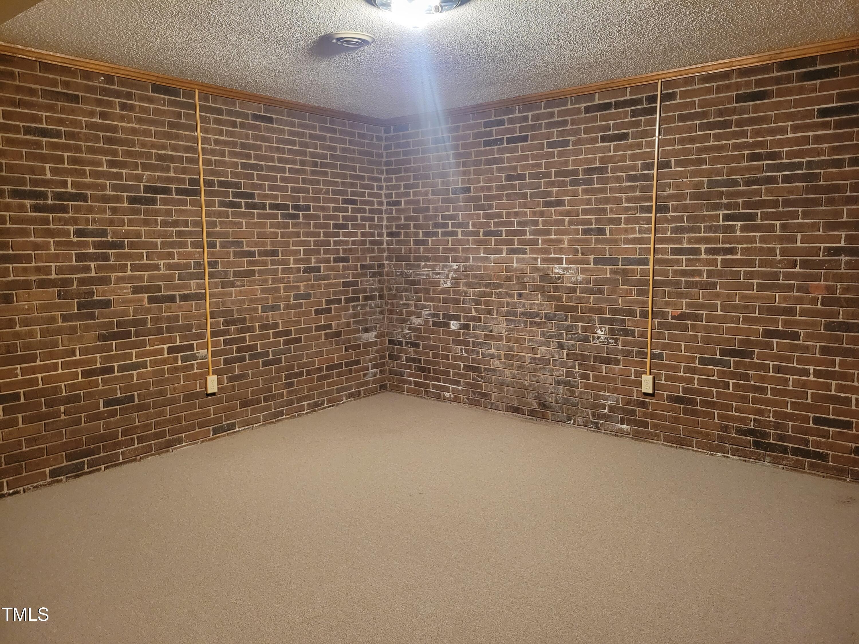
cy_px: 322
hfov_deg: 67.3
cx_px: 430
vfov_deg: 53.1
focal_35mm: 26
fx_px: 645
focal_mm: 5.4
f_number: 1.8
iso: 640
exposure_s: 1/40
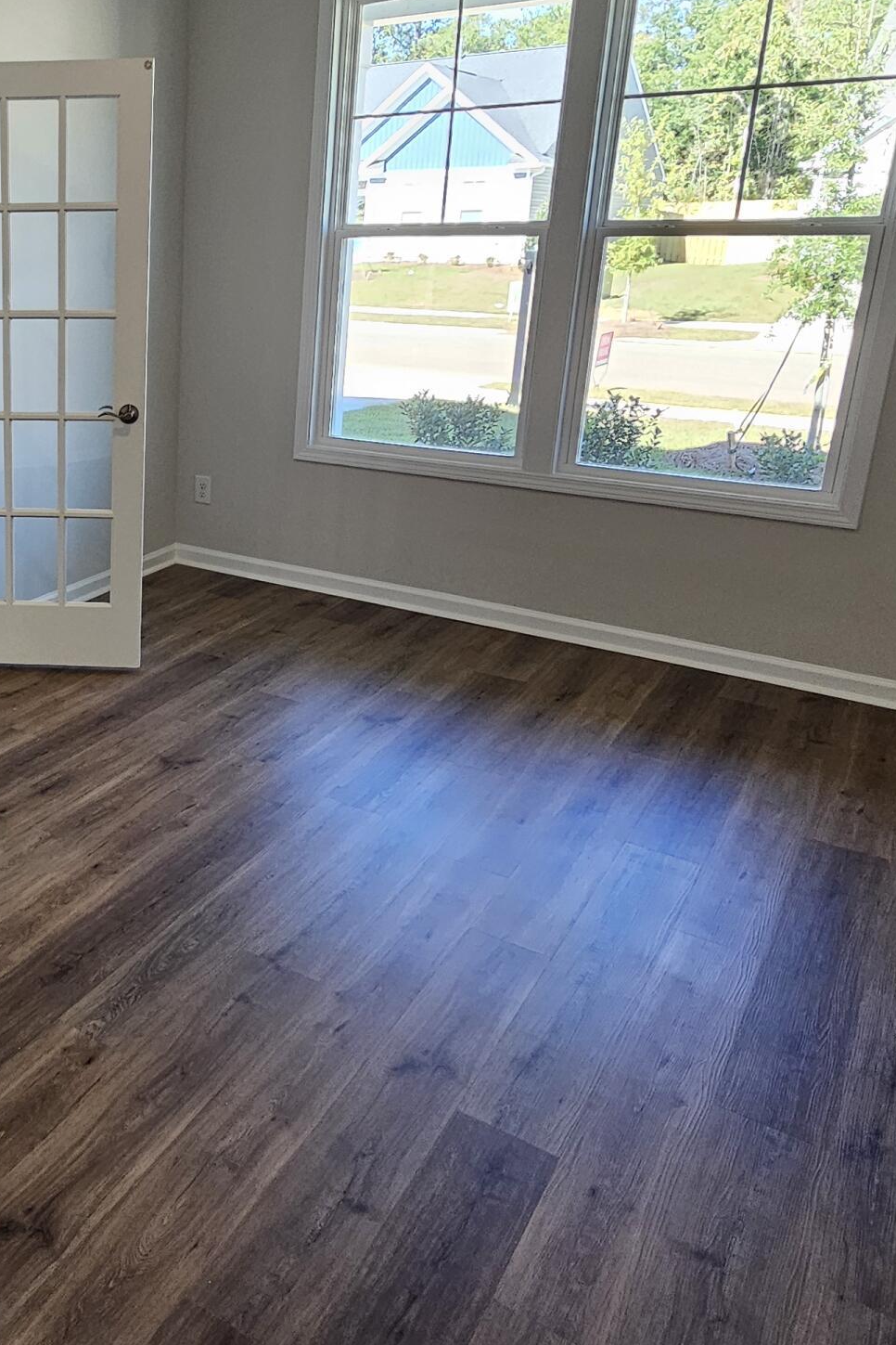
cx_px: -2
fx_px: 1045
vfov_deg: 65.2
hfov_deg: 40.6
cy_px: 578
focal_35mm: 28
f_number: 2.2
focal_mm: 2.2
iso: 100
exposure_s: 1/60
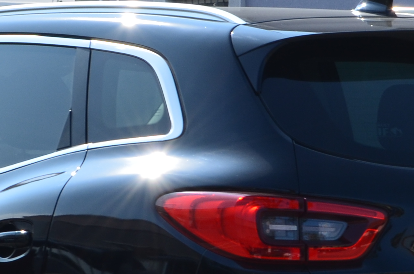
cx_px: 224
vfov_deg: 6.2
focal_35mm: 219
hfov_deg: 9.4
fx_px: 2513
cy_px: 287
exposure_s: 1/125
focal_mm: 34
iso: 125
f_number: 11
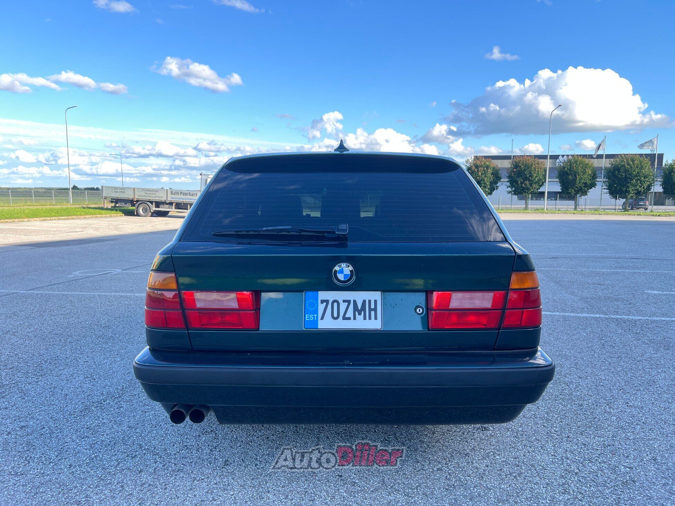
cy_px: 253
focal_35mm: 26
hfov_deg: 67.3
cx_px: 338
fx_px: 507
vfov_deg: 53.1
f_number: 1.5
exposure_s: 1/355
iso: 50
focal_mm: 5.7
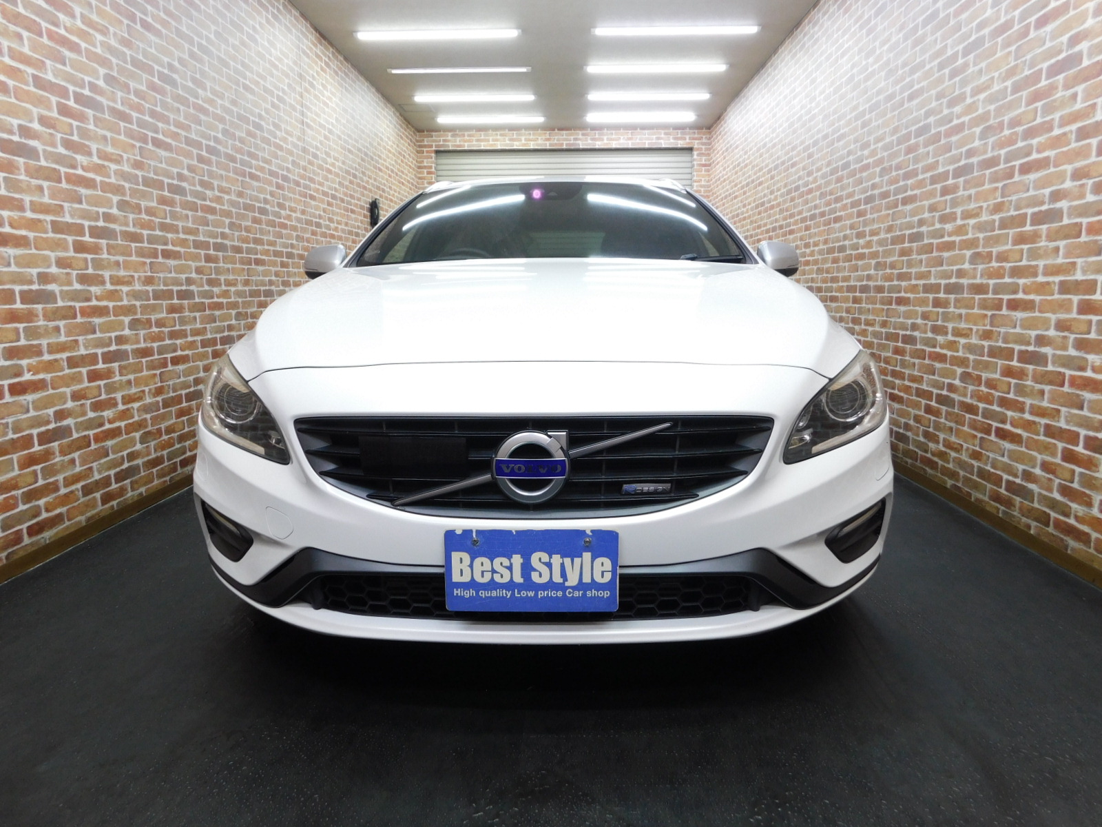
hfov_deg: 73.9
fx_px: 732
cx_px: 551
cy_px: 414
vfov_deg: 58.9
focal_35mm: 23
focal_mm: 4
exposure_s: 1/30
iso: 180
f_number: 3
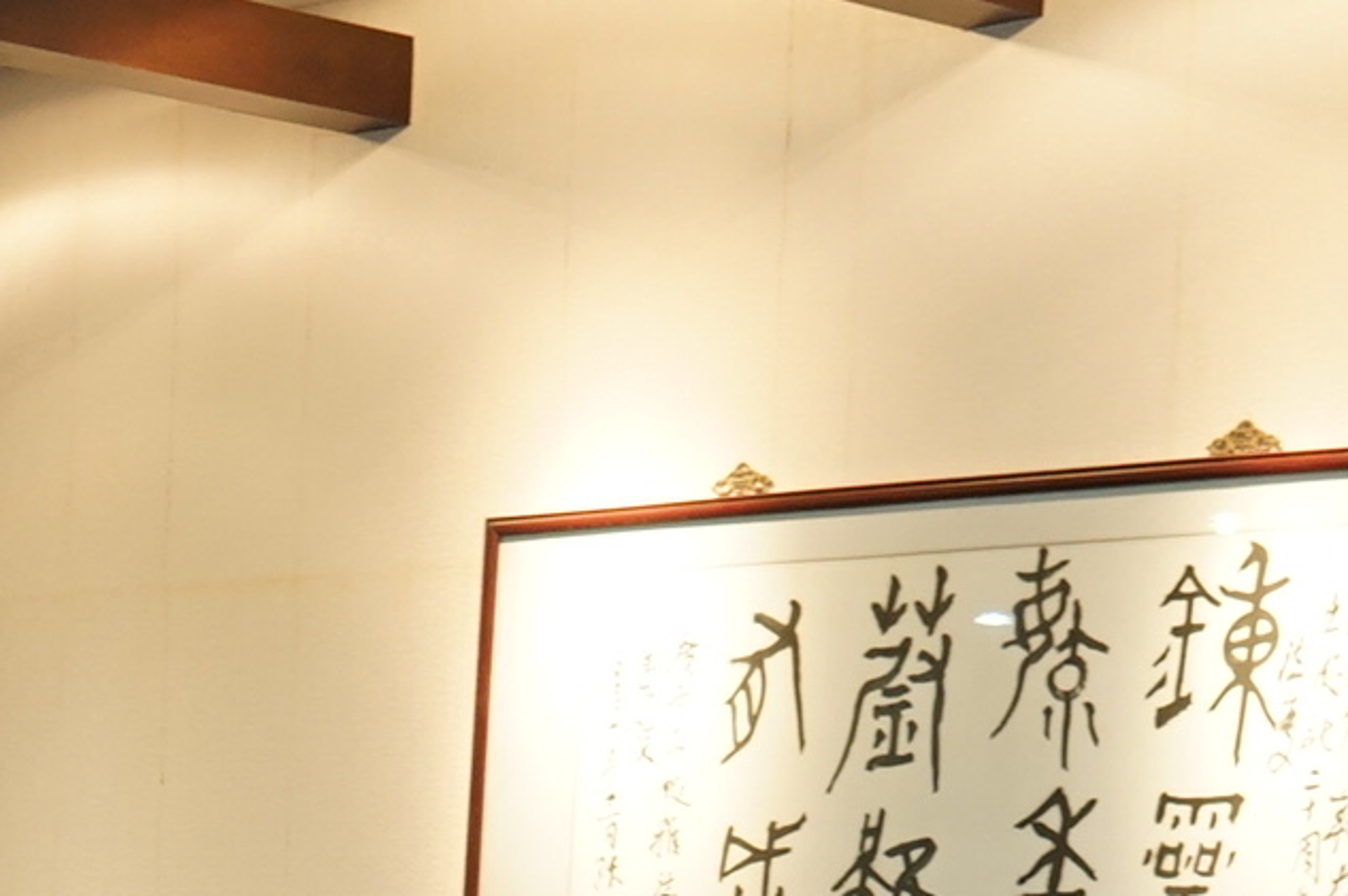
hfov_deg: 15.2
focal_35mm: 133
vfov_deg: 9.8
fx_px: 4976
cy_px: 1552
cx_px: -2
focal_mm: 28
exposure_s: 1/15
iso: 800
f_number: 5.6
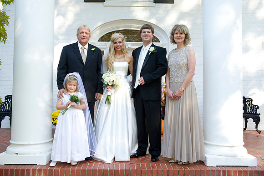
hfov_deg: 55.8
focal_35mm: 34
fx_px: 249
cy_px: 88
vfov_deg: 38.8
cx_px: 132
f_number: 5.6
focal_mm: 34
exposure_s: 1/200
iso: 500
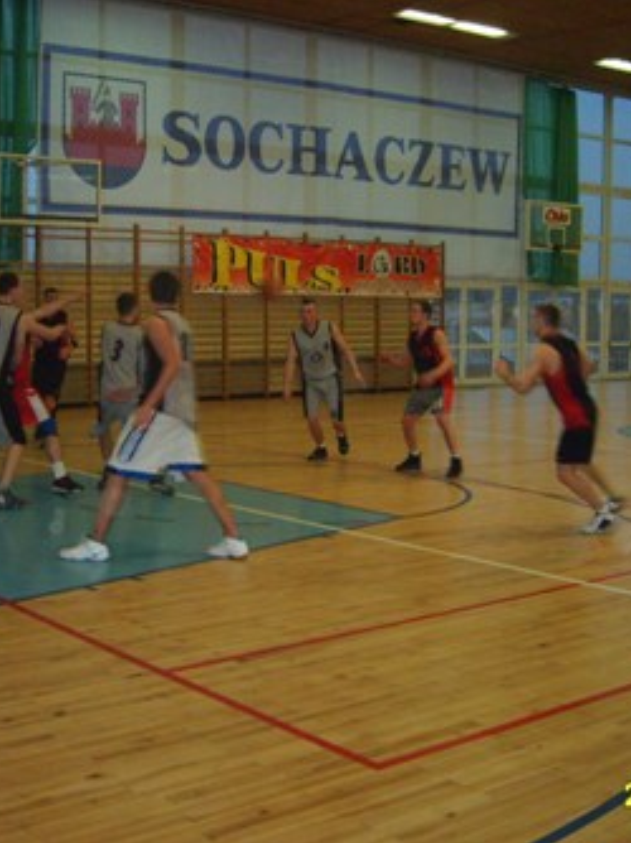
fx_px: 1144
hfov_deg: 30.8
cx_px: 283
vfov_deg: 40.5
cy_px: 422
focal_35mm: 47
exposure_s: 1/45
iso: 253
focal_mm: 5.8
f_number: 2.8
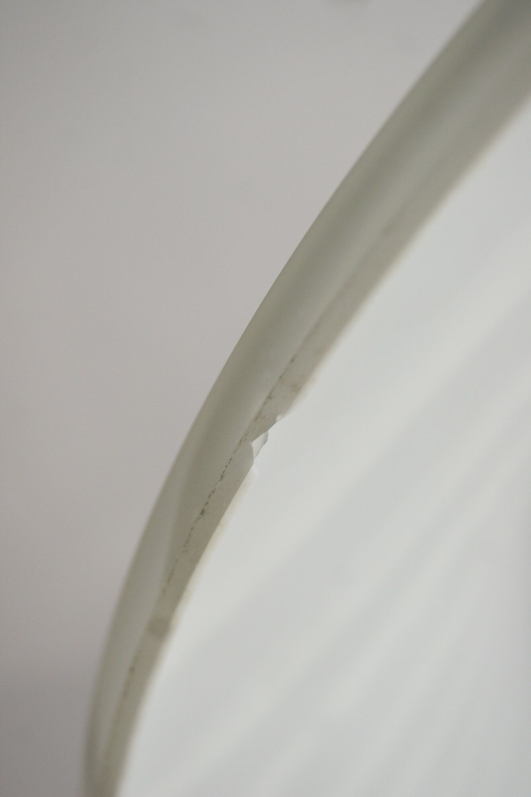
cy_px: 398
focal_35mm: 52
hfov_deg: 25.7
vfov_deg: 37.9
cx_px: 266
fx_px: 1162
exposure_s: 1/160
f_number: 5.6
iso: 400
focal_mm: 35
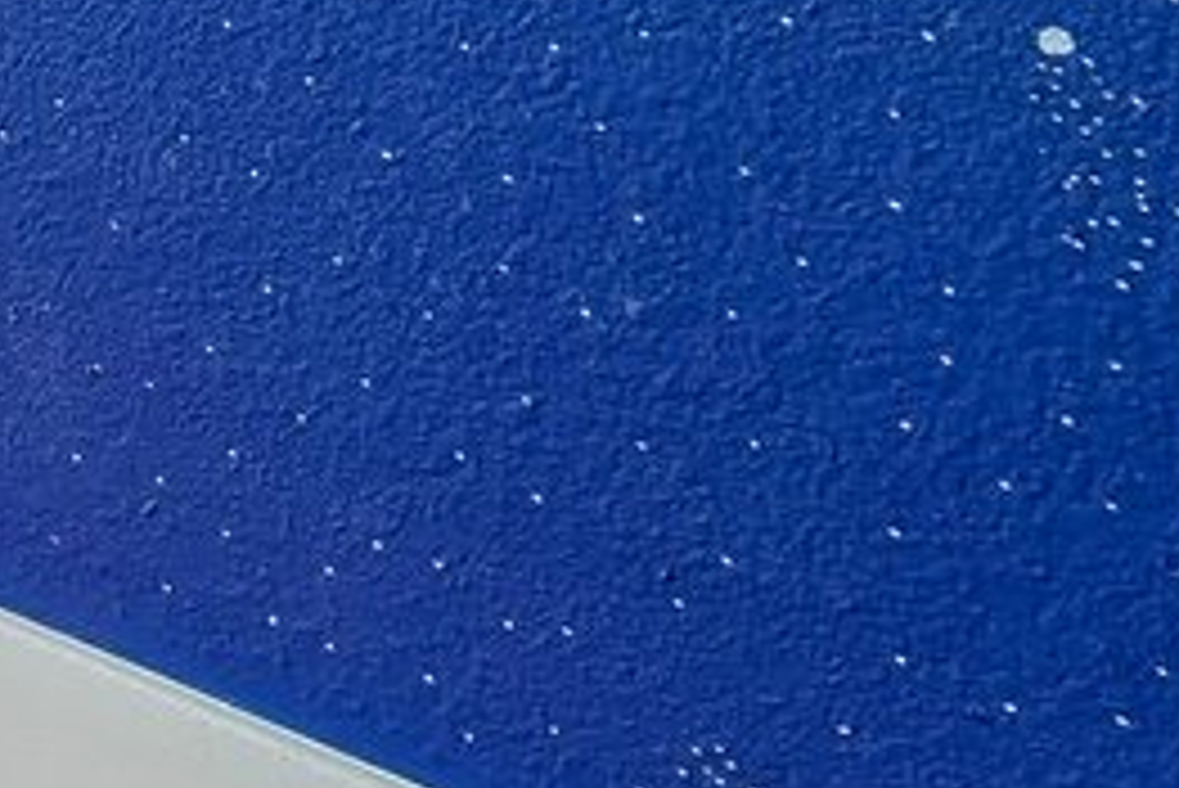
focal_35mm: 125
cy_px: -1461
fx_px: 4096
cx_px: -2862
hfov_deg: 9.7
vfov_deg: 9.1
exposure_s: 1/40
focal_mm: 16
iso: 1600
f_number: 8
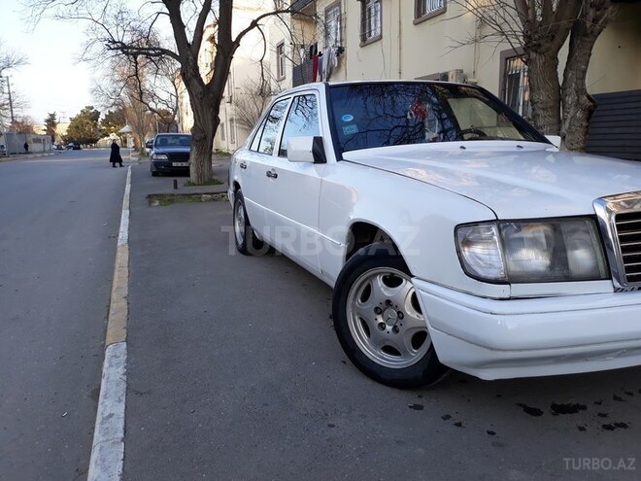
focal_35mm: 27
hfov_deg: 65.3
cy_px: 240
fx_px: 500
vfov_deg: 51.4
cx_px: 320
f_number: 1.7
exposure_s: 1/215
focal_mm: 3.71
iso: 40
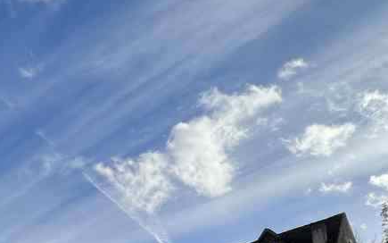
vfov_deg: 25.1
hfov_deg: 44.2
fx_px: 402
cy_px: 370
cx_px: 4
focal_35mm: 38
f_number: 1.8
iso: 32
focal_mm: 1.57
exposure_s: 1/1754
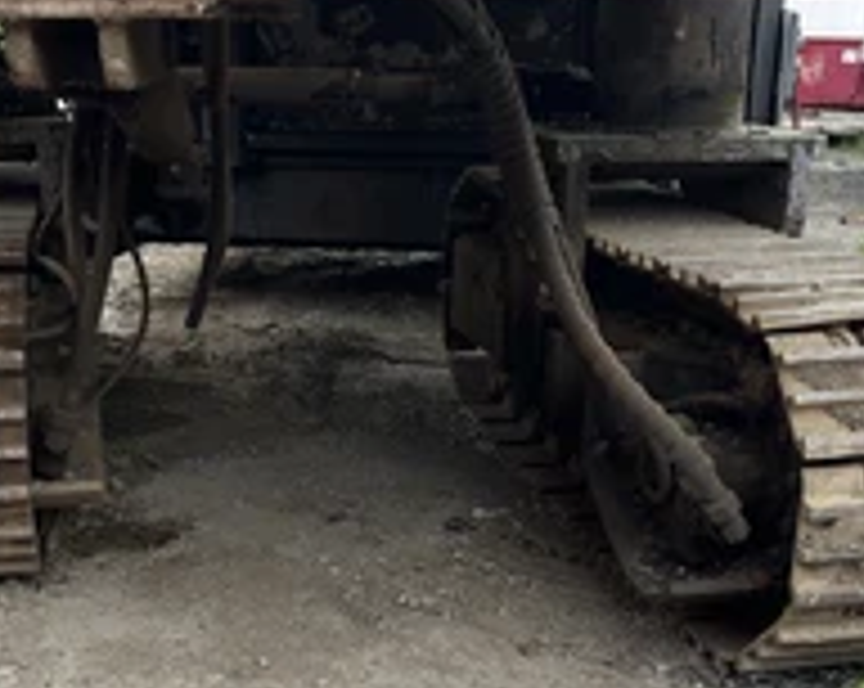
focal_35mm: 53
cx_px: 364
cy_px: 517
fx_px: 1353
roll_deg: +0.7
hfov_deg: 35.3
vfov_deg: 28.1
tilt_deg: -19.9
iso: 50
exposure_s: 1/513
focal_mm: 5.1
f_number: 1.6
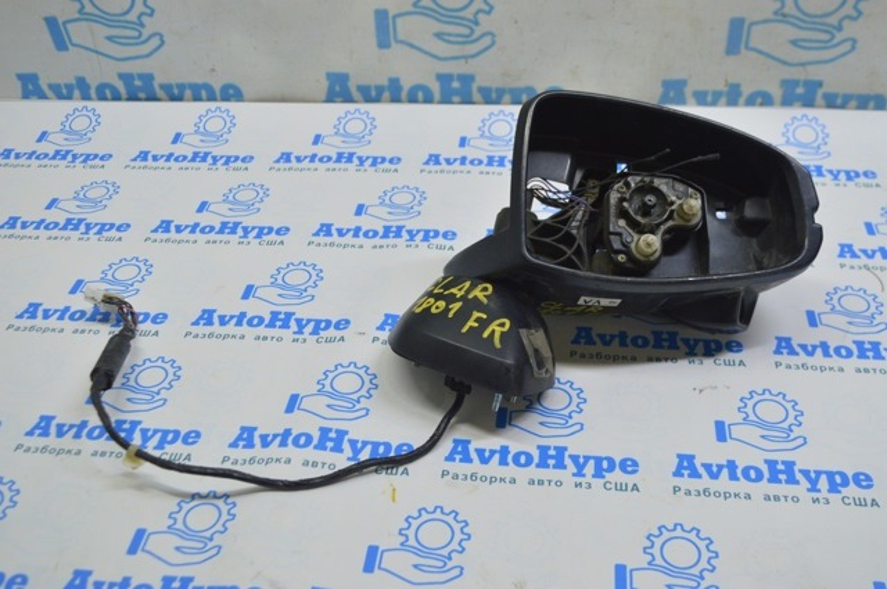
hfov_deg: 48.0
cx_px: 444
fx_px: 997
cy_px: 294
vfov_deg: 32.9
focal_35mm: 40
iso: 400
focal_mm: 27
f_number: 5.6
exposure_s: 1/40
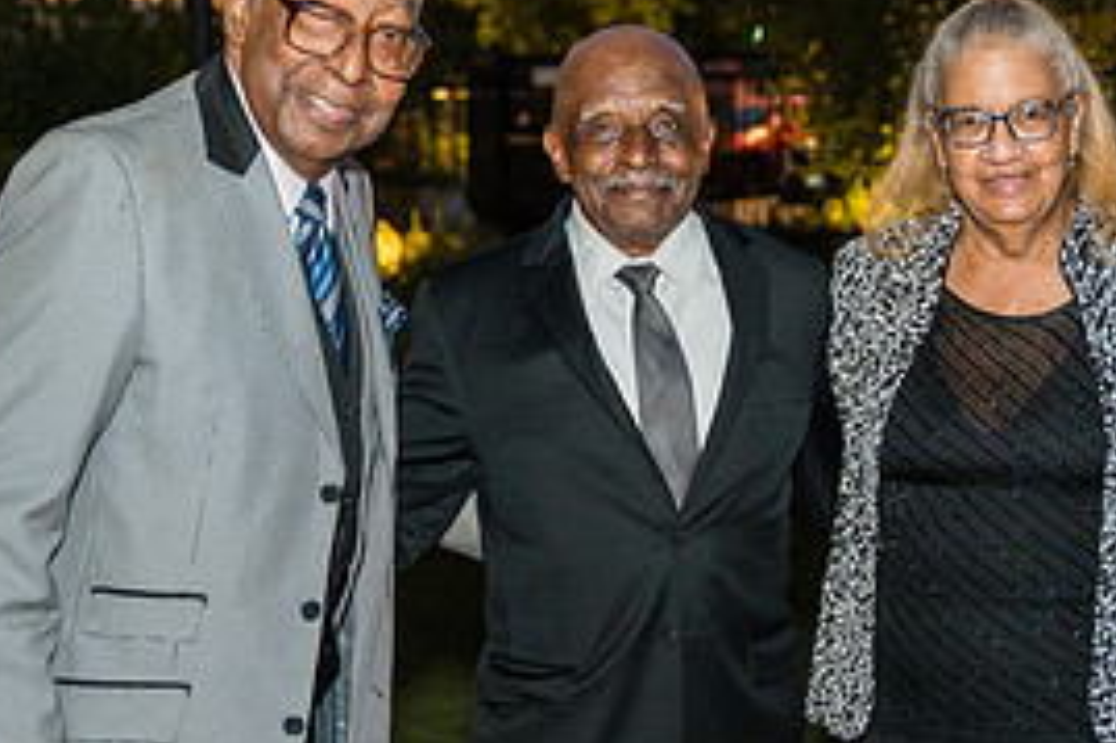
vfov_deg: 16.6
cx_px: 685
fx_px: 2540
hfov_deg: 24.7
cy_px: 405
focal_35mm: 82
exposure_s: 1/160
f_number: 2.8
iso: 2500
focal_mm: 38
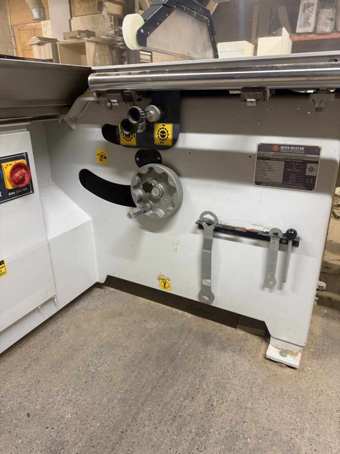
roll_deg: +0.0
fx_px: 314
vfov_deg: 71.6
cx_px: 170
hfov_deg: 56.8
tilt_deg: -21.9
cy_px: 227
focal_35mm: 24
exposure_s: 1/50
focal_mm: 6.76
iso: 250
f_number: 1.78
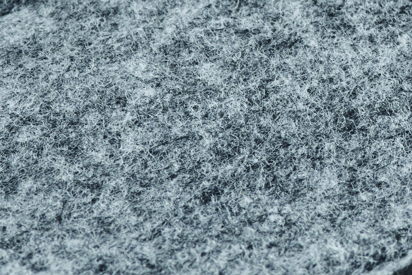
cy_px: -98
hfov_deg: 4.3
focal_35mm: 473
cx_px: 610
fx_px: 5413
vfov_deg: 2.9
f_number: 18
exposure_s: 1/125
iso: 100
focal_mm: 105
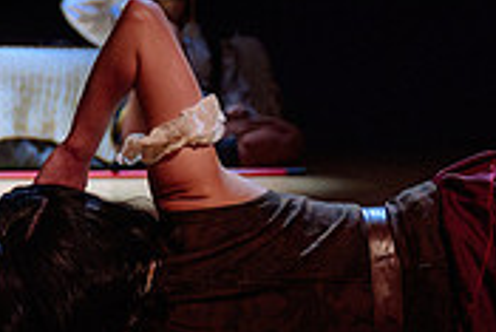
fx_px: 3102
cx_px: 46
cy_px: -139
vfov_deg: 6.1
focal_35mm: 225
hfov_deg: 9.1
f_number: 2.8
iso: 1600
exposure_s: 1/200
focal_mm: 48
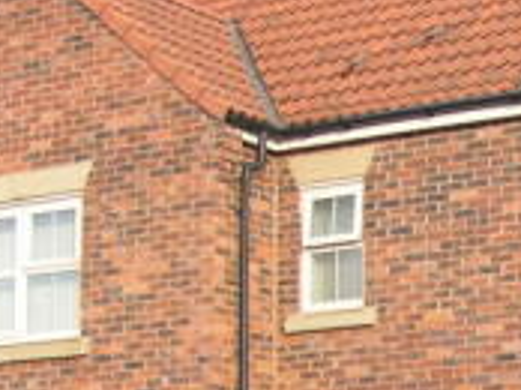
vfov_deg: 10.3
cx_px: 612
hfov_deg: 13.6
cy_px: 458
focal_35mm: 141
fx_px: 2119
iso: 100
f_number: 2.9
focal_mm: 9
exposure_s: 1/201
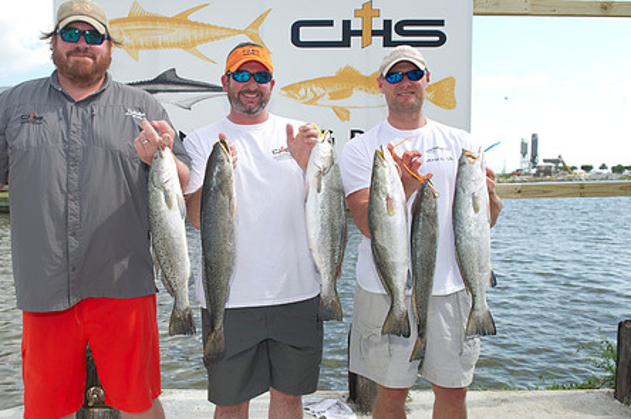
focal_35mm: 34
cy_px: 214
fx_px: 595
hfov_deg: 55.5
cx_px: 259
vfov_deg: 38.8
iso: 125
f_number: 7.1
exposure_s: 1/250
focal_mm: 26
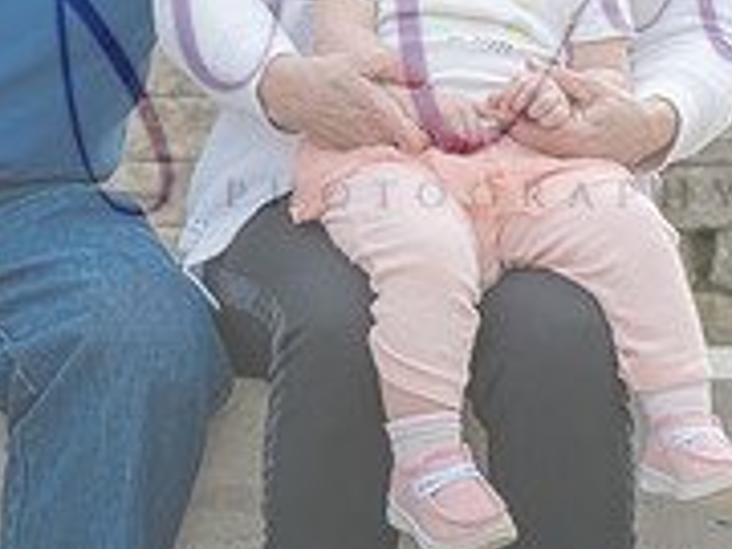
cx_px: 321
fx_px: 5646
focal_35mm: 267
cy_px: -165
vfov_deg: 5.5
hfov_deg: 7.4
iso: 400
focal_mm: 86
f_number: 9
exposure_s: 1/640
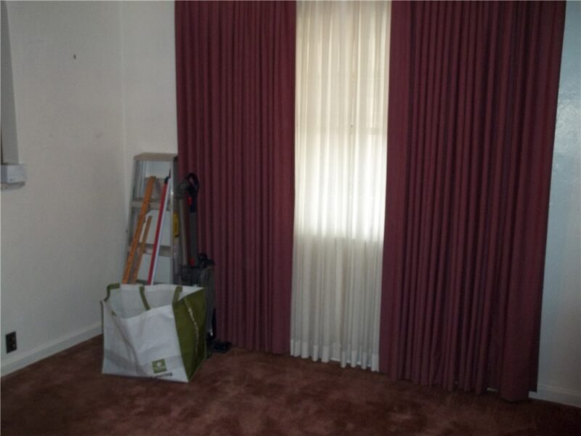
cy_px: 218
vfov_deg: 42.9
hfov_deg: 55.4
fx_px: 554
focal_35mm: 33
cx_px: 290
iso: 160
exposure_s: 1/30
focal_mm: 5.9
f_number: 3.3
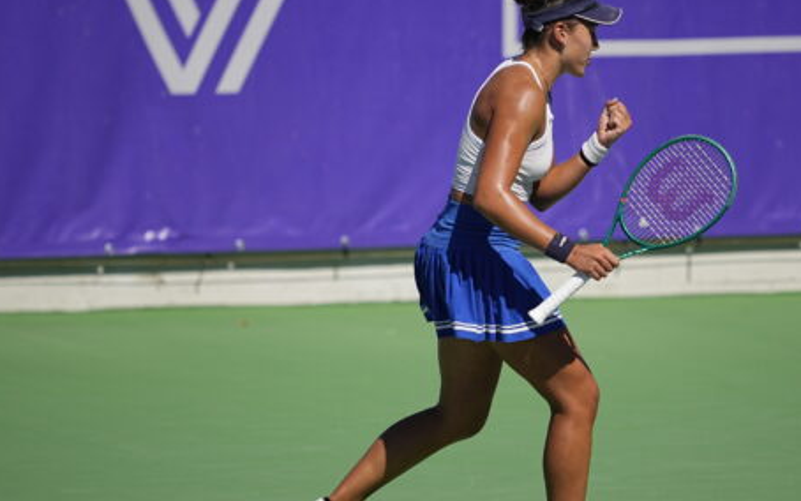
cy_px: 191
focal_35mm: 689
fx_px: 15044
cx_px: 471
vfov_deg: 1.9
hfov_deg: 3.0
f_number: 2.8
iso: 400
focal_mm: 400
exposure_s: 1/12800
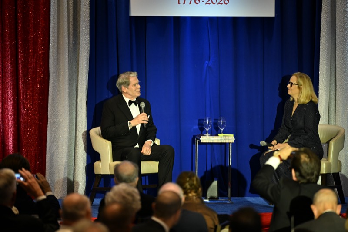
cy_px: 116
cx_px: 174
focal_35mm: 200
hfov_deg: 10.3
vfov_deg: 6.9
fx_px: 1933
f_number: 2.8
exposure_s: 1/100
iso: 2000
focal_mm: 200
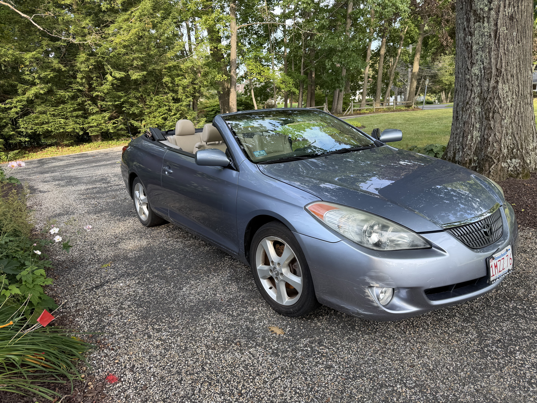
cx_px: 268
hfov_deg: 71.6
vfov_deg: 56.8
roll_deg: +4.9
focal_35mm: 24
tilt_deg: -13.6
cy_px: 202
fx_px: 372
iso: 80
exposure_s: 1/363
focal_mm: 6.76
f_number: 1.78
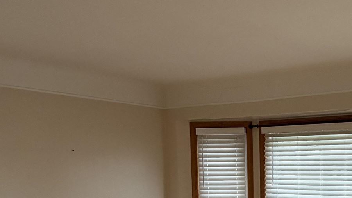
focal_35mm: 52
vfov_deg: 21.3
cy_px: 241
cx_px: 313
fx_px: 485
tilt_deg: -9.6
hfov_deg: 37.4
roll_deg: +0.5
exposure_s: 1/121
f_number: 2.2
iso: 125
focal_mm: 2.22
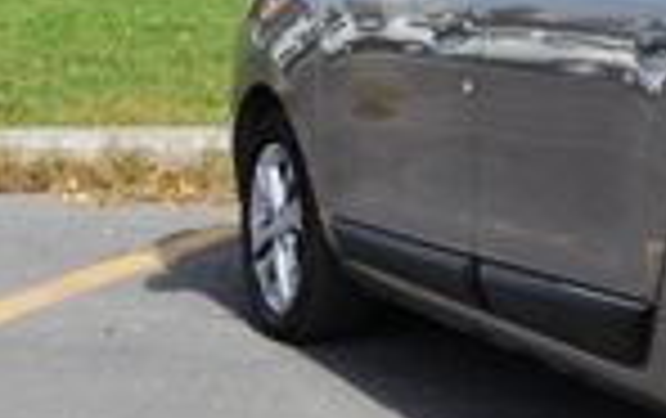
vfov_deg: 8.2
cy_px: -182
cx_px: 1215
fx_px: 2872
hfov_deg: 12.1
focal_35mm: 158
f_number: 13
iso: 1250
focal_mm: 24
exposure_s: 1/640
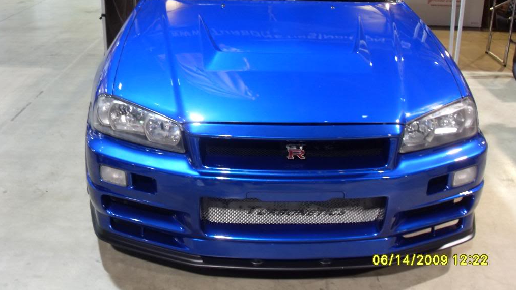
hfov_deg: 46.4
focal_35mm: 44
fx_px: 602
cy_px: 103
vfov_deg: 27.0
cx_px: 258
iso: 200
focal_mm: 7.1
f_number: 3.1
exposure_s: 1/6
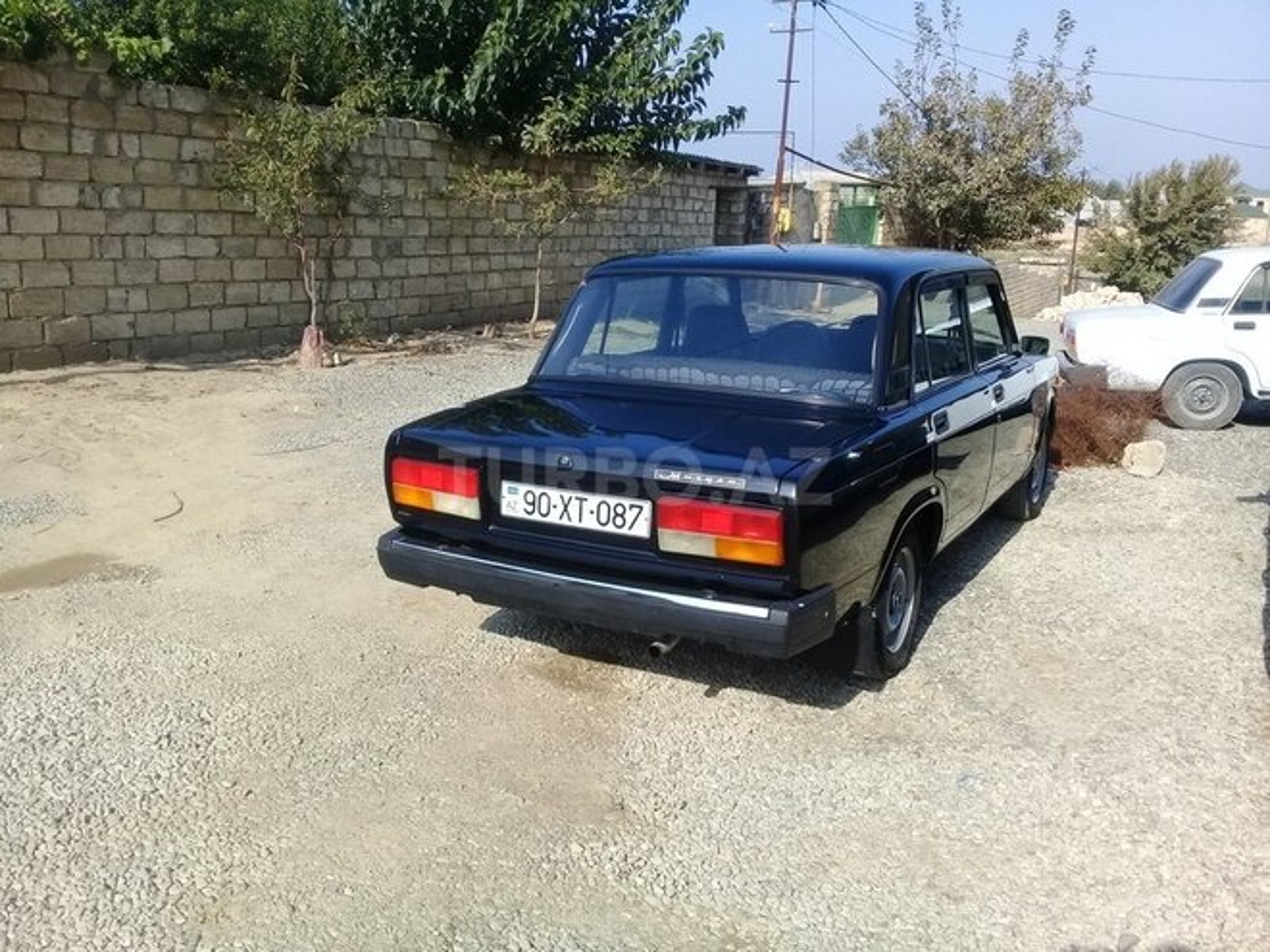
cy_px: 476
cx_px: 635
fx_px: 1137
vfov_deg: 45.4
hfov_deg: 58.4
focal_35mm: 31
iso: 50
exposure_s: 1/1048
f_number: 2.2
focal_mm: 3.3
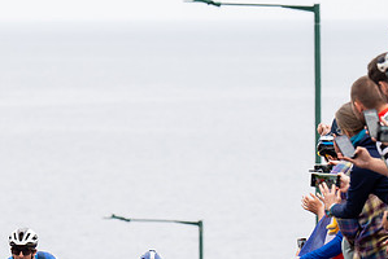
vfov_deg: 2.6
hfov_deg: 3.9
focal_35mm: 525
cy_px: 293
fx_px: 5664
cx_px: 25
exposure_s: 1/1000
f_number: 3.5
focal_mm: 145
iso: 320
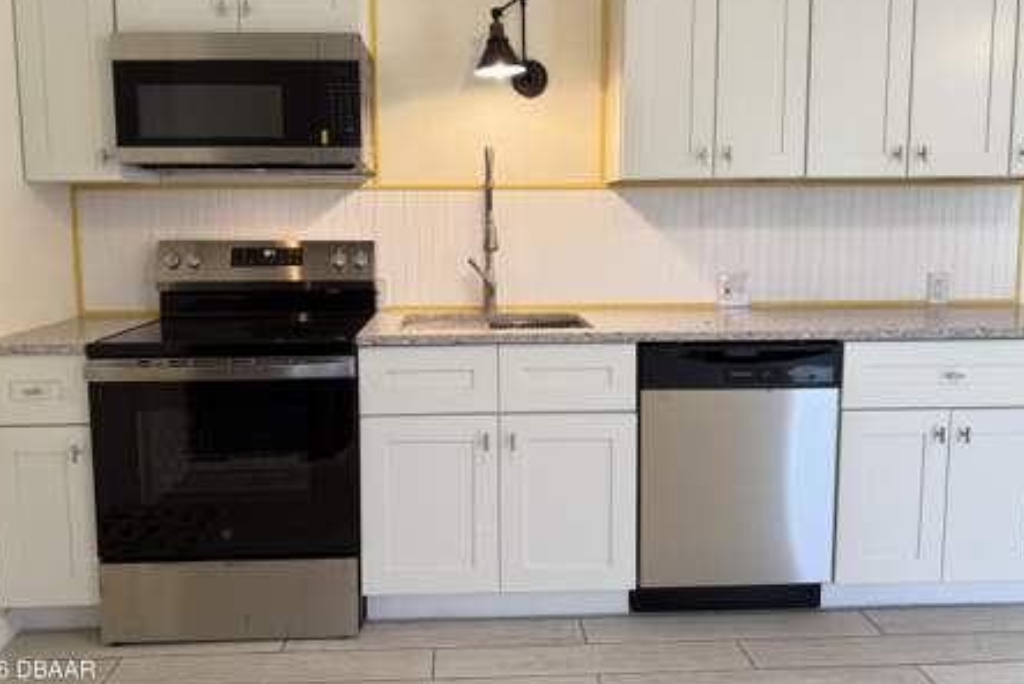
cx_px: 492
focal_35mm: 27
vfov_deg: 47.8
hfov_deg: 67.3
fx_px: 768
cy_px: 290
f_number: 1.78
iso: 160
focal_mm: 6.76
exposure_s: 1/60
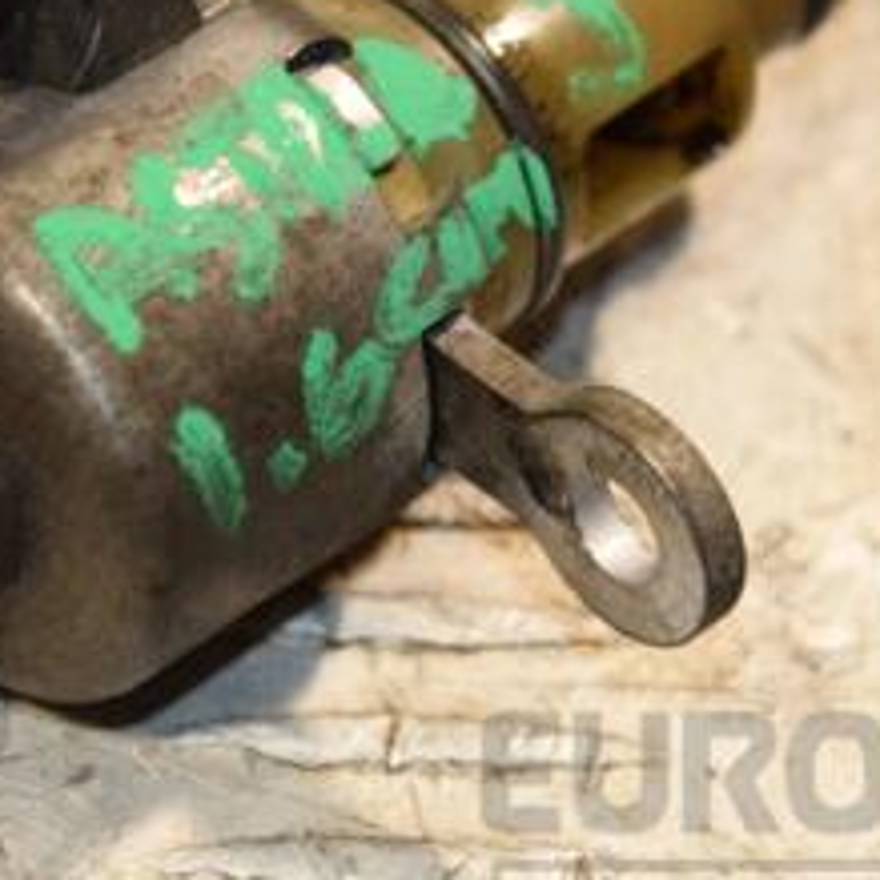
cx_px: 406
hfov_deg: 4.8
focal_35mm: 367
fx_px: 10560
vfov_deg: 4.8
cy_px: 237
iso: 800
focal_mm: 105
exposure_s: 1/200
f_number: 7.1
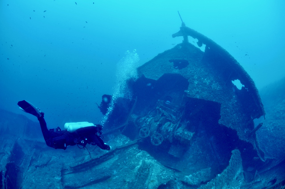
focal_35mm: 16
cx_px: 142
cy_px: 94
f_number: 5.6
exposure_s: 1/60
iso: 200
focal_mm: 10.5
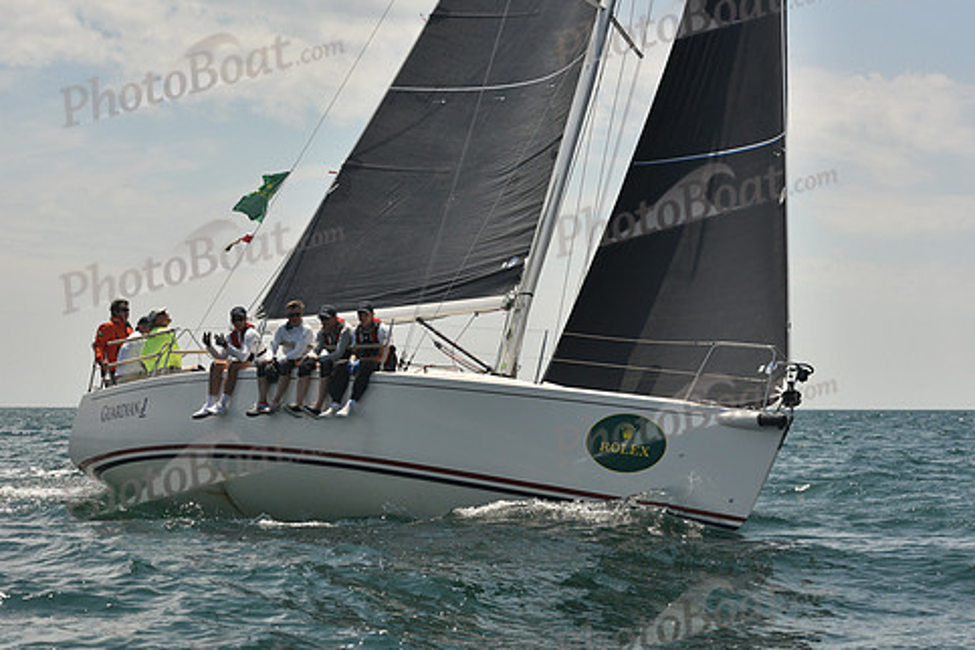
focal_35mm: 84
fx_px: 2275
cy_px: 338
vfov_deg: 16.3
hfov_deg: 24.2
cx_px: 450
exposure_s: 1/1250
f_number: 6.3
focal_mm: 70
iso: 320
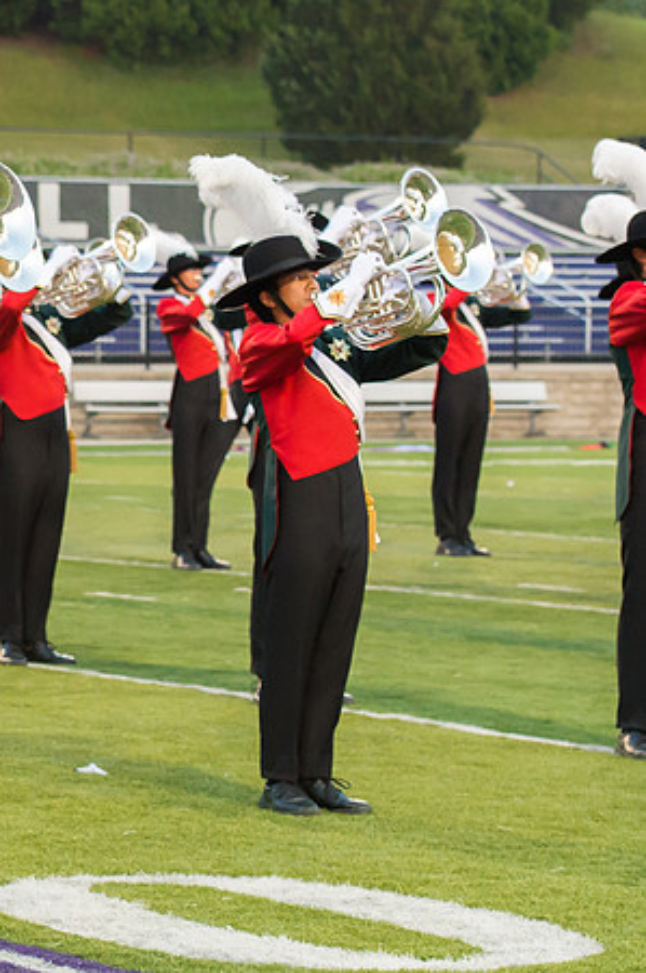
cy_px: 491
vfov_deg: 12.6
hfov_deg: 8.3
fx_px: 4386
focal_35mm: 163
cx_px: -230
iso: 3200
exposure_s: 1/640
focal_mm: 70
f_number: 5
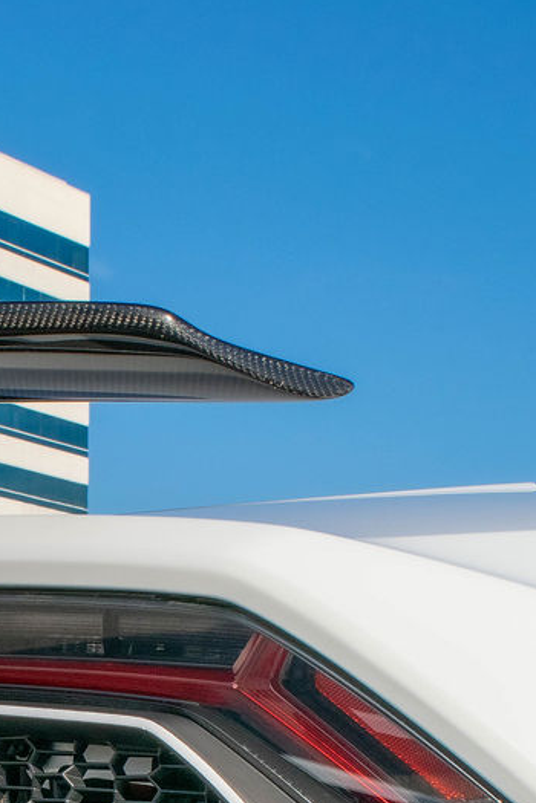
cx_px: -95
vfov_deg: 24.6
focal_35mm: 79
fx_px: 1764
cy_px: 775
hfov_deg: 16.6
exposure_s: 1/500
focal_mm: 18
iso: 200
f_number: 11
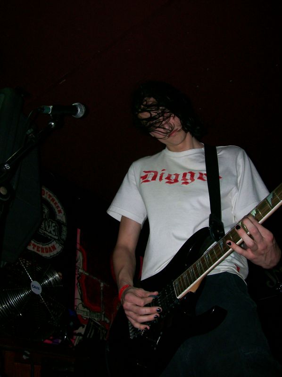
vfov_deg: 51.4
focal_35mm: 36
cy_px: 188
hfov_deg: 39.6
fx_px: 392
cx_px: 141
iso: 80
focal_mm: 6
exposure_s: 1/64
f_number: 2.7
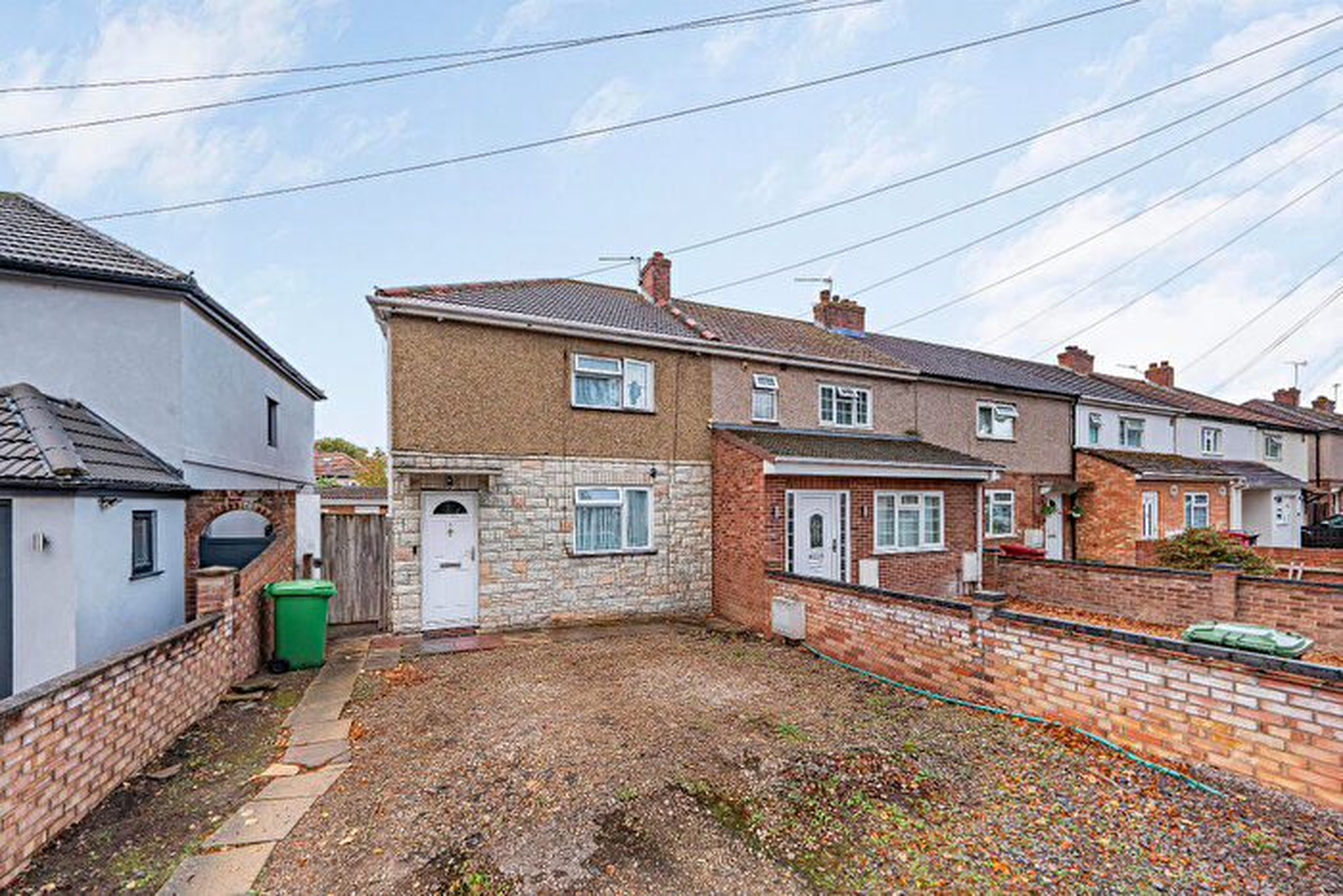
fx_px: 448
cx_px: 672
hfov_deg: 112.6
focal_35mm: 12
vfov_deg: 90.0
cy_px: 448
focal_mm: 12
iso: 320
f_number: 9
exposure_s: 1/160
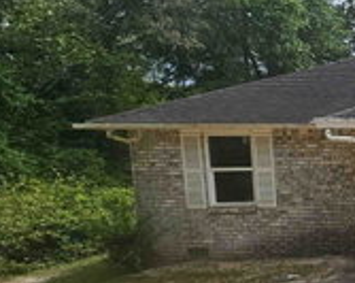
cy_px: 183
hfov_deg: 29.1
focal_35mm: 39
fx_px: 409
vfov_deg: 37.8
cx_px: 531
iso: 50
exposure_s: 1/3255
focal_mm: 2.2
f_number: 2.2
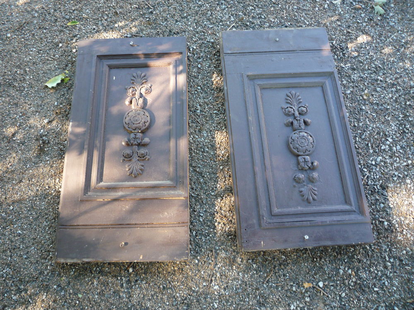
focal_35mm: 30
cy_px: 155
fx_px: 359
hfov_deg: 60.0
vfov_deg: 46.8
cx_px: 207
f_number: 3.3
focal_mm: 5.2
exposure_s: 1/30
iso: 125
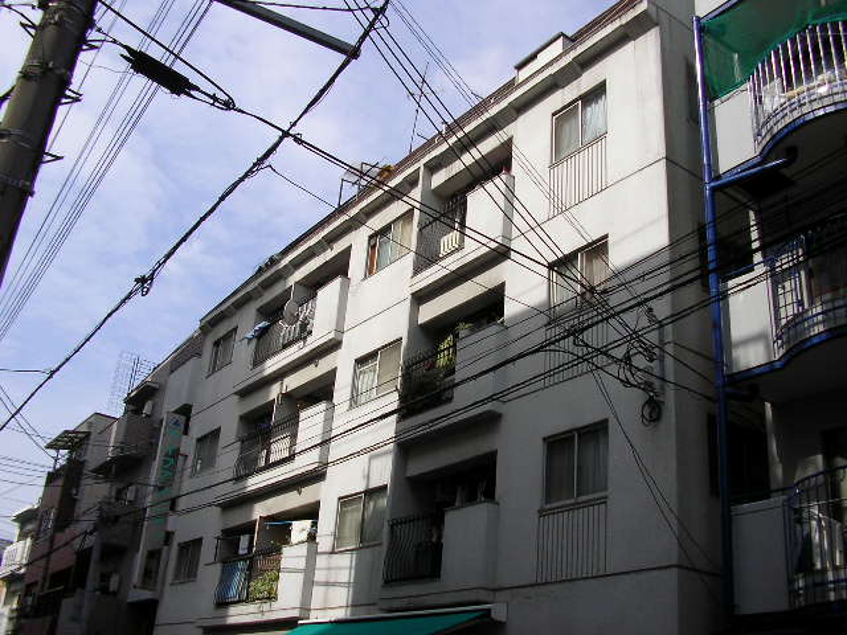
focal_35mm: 38
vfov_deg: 37.7
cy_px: 318
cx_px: 424
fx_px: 930
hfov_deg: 49.0
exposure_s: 1/918
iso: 71
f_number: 4.1
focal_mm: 5.8
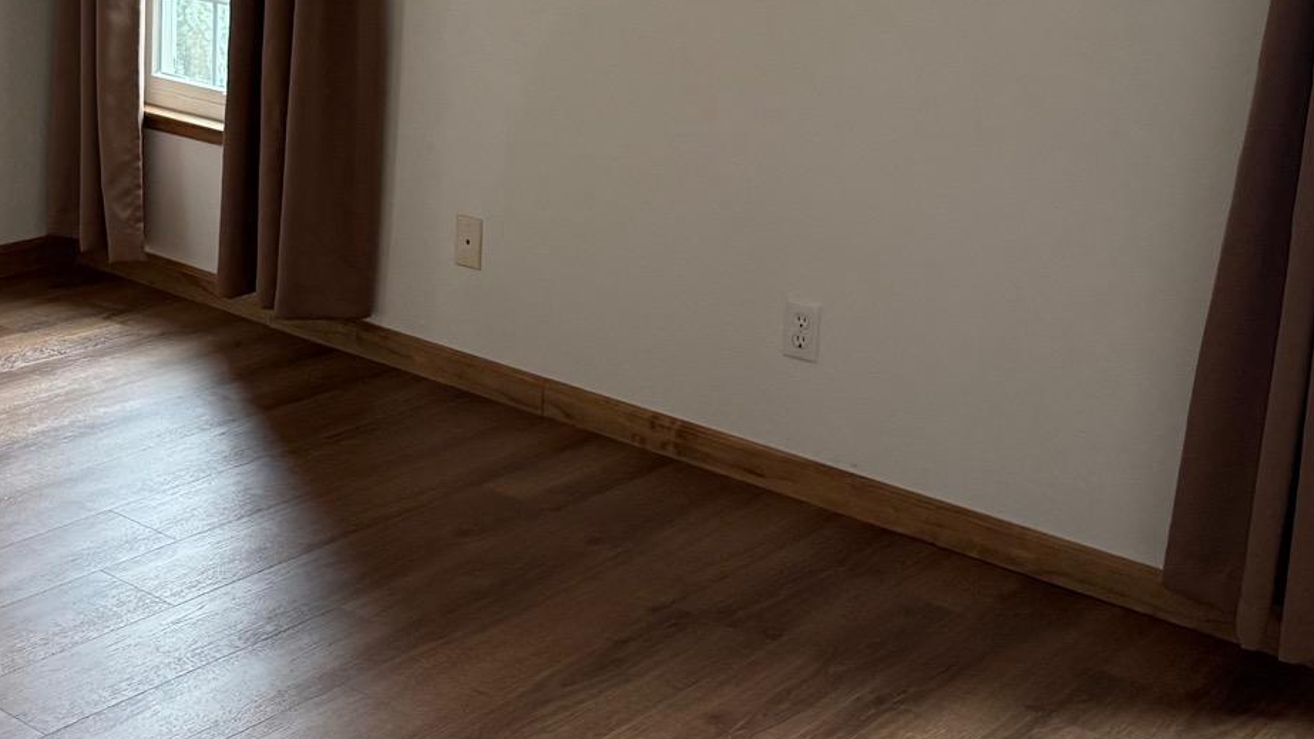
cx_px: 379
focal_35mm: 58
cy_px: 188
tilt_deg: -14.1
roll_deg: -2.6
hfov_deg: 35.5
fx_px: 2021
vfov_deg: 20.6
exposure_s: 1/120
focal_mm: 6.76
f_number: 1.78
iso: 400
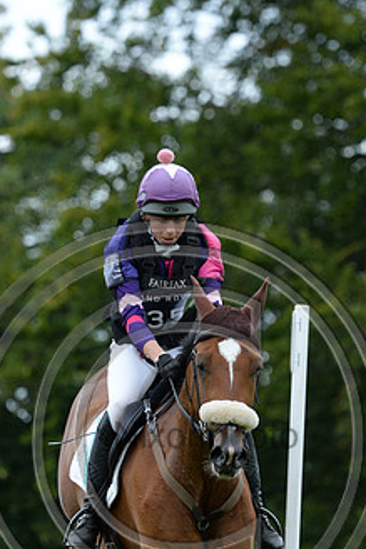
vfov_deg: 3.8
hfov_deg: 2.5
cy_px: 405
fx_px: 8350
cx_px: 169
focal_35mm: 547
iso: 1000
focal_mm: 310
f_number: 6.3
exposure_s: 1/1000
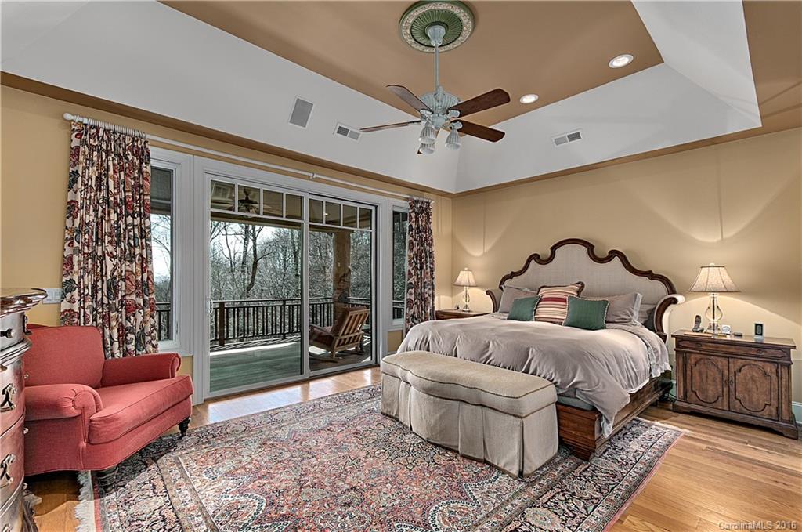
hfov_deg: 100.5
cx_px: 401
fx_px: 334
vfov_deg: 77.1
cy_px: 266
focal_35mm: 15
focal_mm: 10
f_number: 8
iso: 100
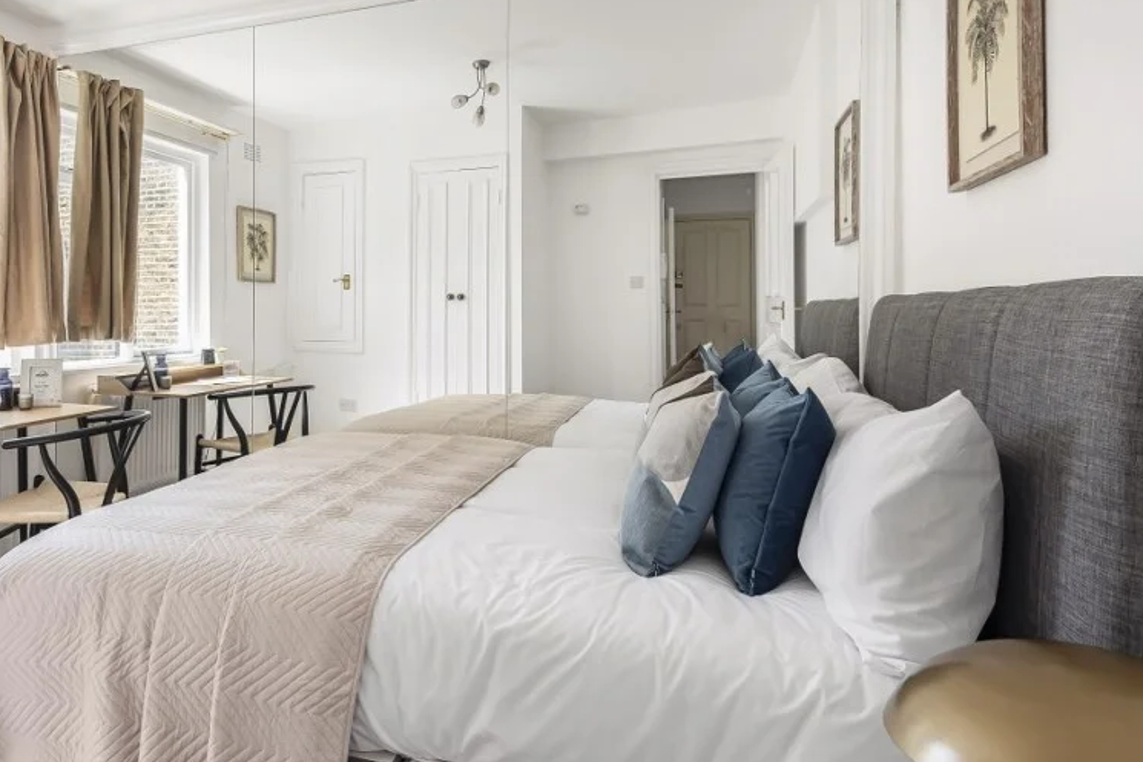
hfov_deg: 76.9
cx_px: 414
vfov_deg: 56.9
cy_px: 317
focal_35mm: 22
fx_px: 699
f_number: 8
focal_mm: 16
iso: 400
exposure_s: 1/100
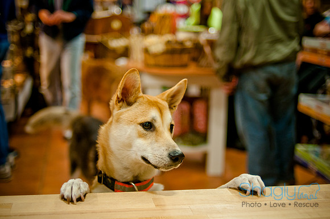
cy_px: 110
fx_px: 481
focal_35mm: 52
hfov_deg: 37.9
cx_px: 165
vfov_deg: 25.7
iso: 640
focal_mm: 35
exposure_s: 1/160
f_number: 2
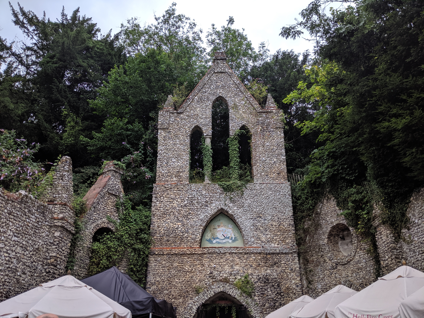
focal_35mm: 27
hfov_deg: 65.3
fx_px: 331
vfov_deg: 51.4
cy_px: 159
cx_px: 212
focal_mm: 4.44
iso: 54
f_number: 1.8
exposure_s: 1/1304
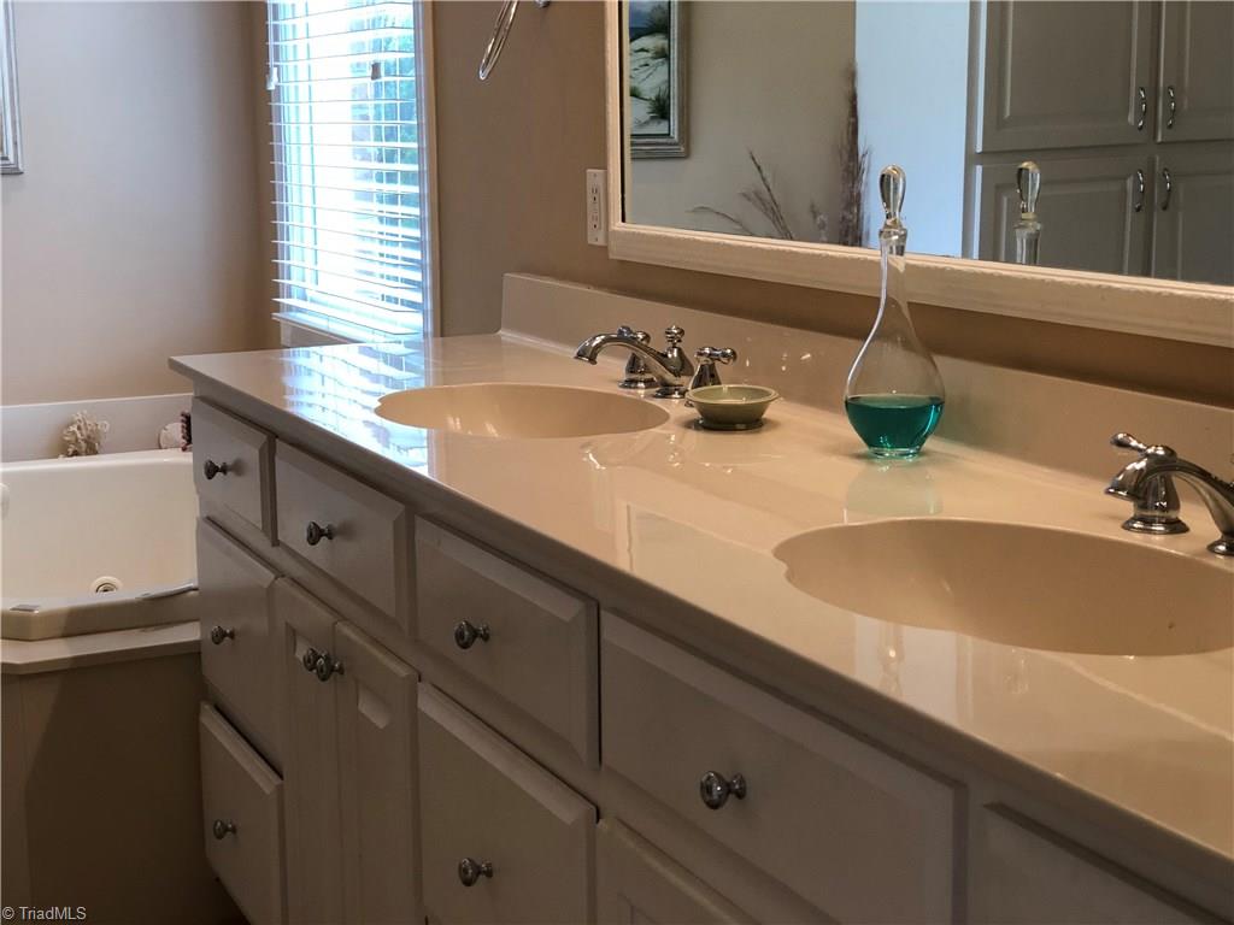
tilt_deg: -11.7
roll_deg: +0.2
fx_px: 2032
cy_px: 462
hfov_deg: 33.8
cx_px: 617
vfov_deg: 25.7
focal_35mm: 57
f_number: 2.8
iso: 50
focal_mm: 6.6
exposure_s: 1/30
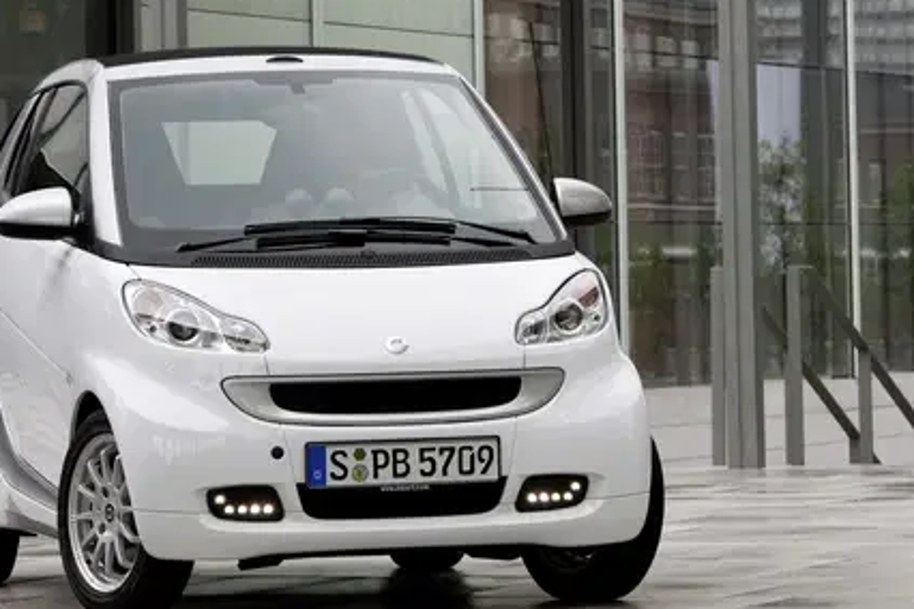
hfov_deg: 9.4
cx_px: 466
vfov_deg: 6.3
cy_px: 136
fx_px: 5534
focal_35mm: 218
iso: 100
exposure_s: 1/13
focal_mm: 116
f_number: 8
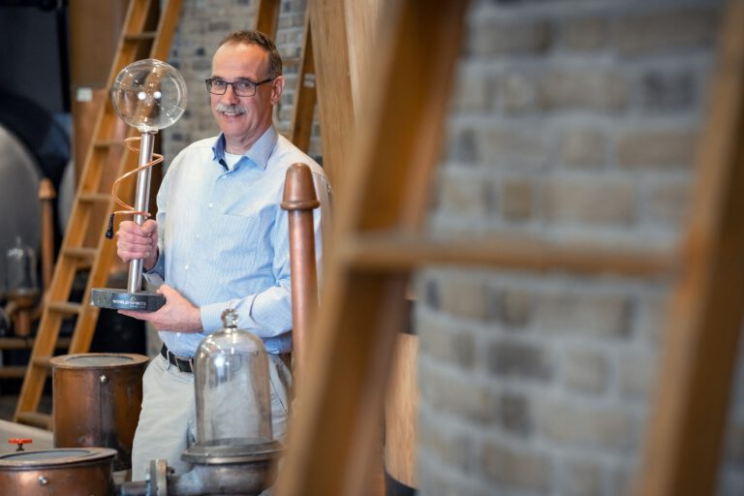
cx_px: 372
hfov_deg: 17.2
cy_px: 248
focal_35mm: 119
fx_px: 2459
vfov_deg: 11.5
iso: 3200
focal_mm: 119
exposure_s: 1/125
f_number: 4
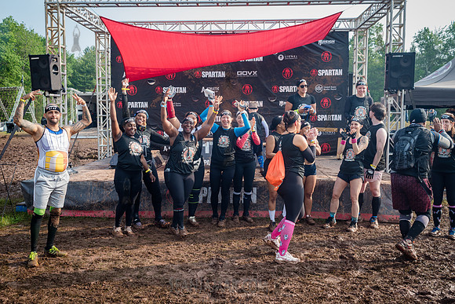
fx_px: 449
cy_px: 152
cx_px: 228
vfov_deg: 37.4
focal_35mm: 35
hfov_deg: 53.8
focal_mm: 35
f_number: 5.6
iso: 250
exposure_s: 1/320
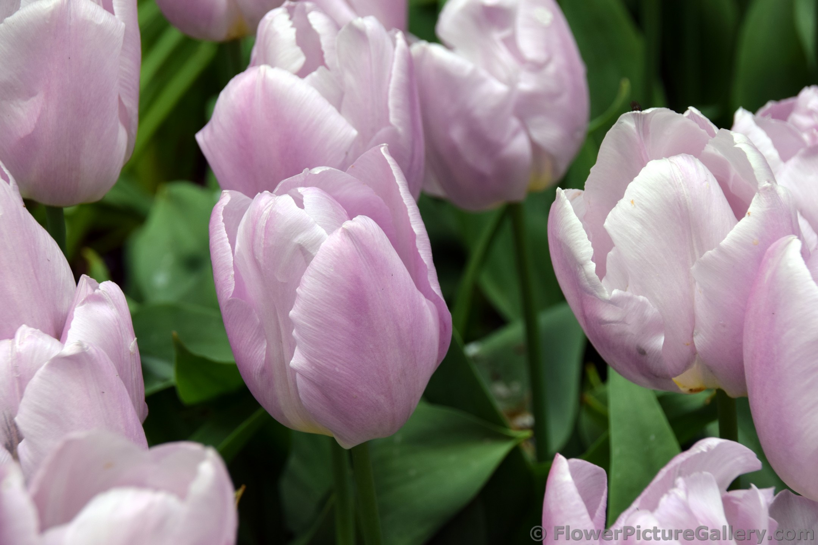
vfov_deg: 10.2
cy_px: 272
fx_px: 3067
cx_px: 409
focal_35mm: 135
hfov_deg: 15.2
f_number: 8
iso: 280
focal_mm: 90
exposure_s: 1/250
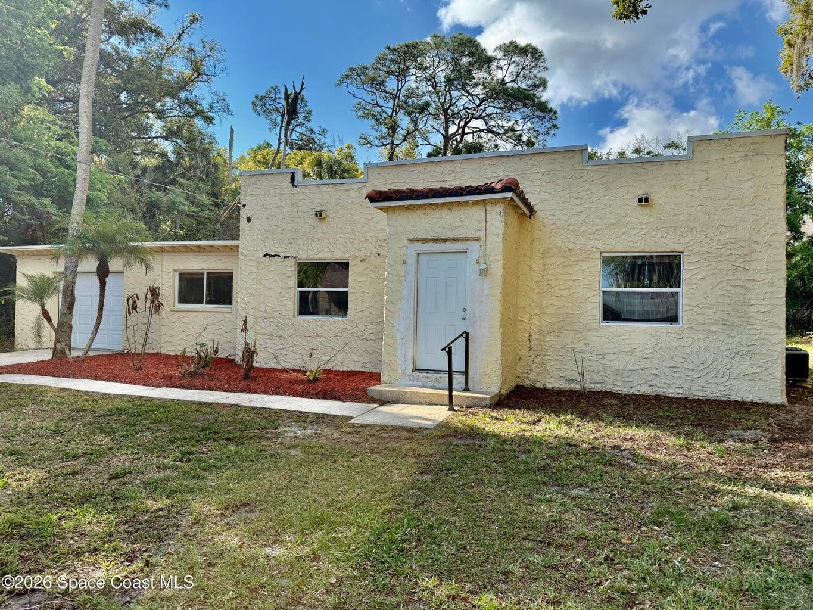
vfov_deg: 56.8
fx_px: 564
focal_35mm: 24
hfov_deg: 71.6
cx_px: 406
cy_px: 305
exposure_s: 1/3021
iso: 100
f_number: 1.78
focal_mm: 6.76
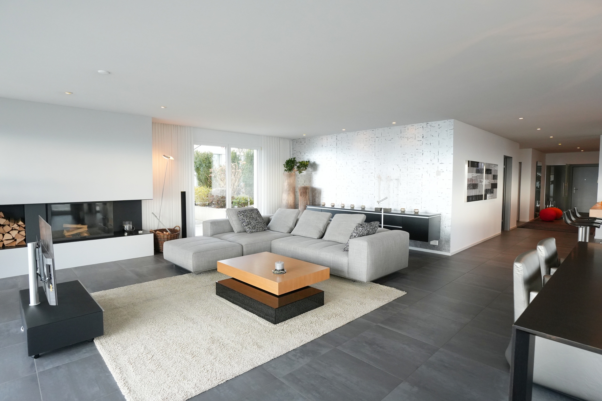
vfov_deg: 65.2
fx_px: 314
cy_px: 200
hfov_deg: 87.7
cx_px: 301
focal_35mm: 19
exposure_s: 1/160
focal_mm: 12.5
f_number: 4
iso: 1250
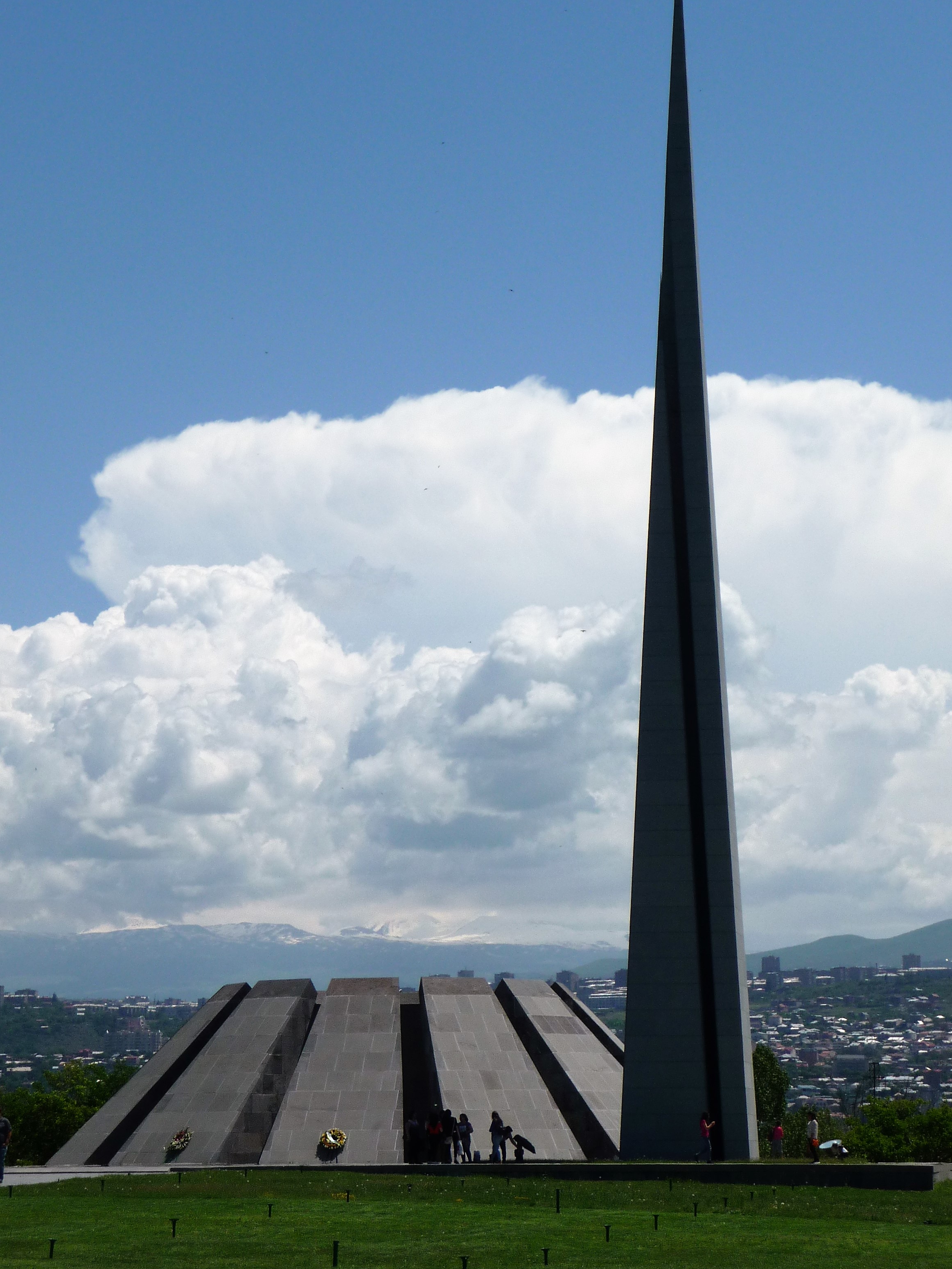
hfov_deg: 13.8
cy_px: 583
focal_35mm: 107
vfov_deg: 18.4
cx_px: 478
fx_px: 3923
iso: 100
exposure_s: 1/400
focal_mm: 16.3
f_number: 11
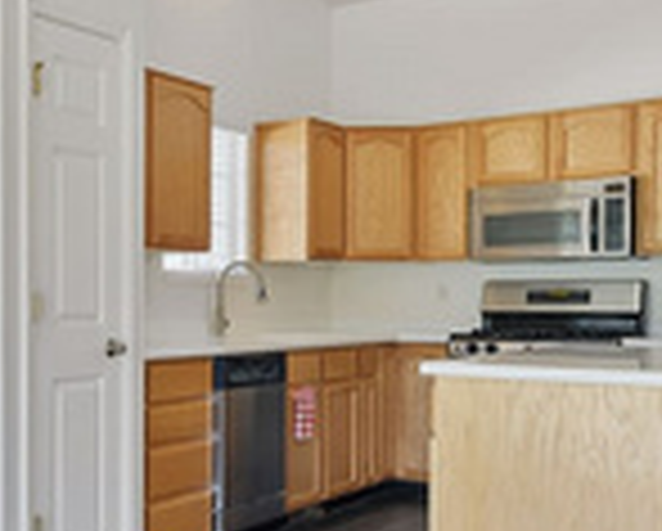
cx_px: -86
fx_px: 961
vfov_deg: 30.9
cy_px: 295
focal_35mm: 49
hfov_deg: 32.8
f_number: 8
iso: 64
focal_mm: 12
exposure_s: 2
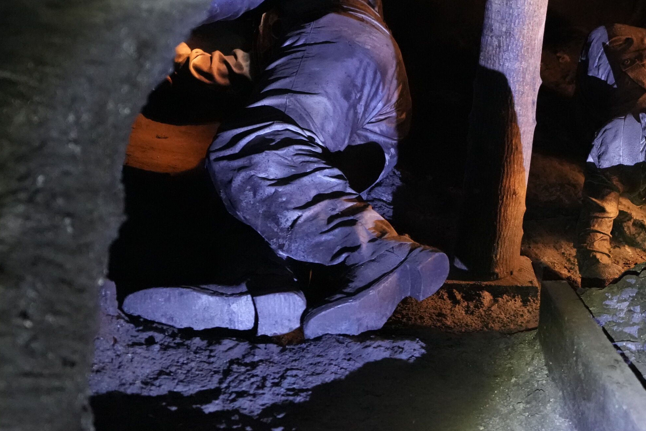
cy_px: 242
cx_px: 667
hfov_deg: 24.9
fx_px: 1382
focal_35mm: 77
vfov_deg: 17.7
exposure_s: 1/30
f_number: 2.8
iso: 8000
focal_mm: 35
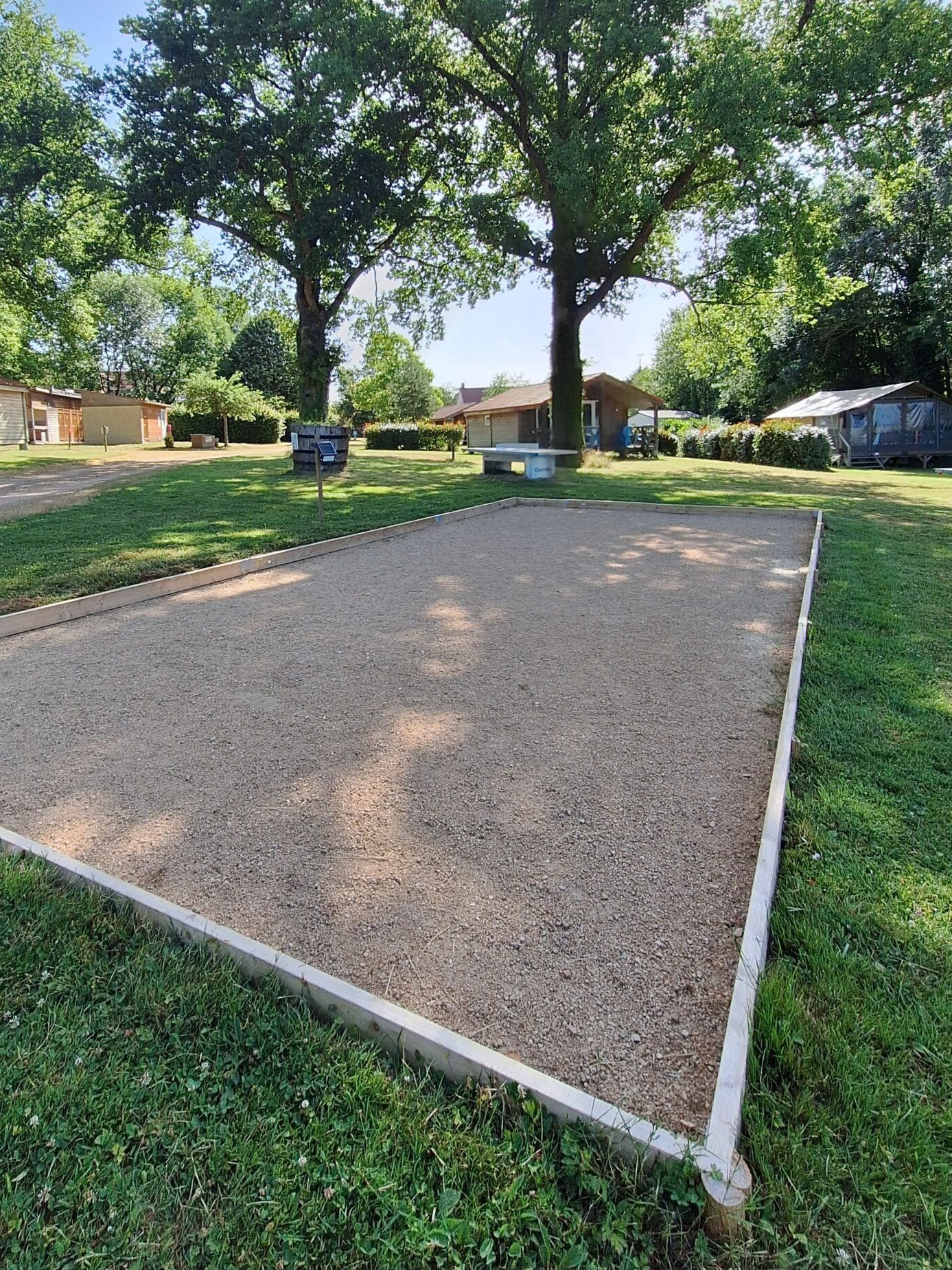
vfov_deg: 86.5
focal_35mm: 18
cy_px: 500
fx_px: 660
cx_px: 424
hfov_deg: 71.4
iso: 40
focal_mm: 1.74
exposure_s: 1/841
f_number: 2.2
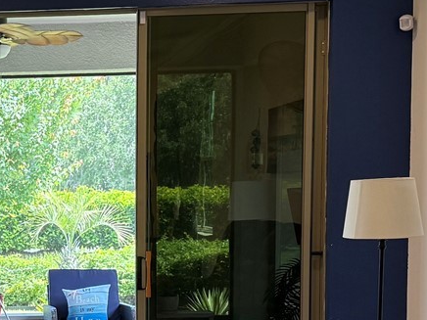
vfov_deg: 16.6
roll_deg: +1.2
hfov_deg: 21.0
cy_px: 282
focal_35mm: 88
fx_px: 1086
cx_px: -58
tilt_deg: -5.1
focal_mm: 6.76
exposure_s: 1/120
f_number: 1.78
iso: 160
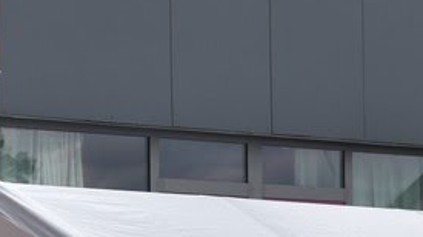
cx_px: 192
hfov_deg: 7.4
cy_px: 332
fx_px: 3283
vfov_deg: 4.1
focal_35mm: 293
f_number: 6.3
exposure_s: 1/500
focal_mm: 50
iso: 100
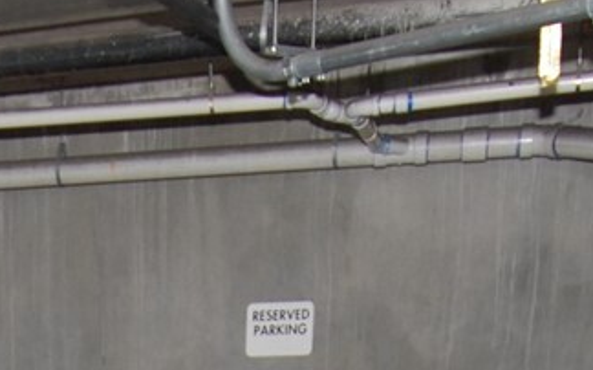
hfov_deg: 20.7
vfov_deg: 10.9
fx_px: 1550
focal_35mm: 96
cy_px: 968
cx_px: -41
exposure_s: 1/60
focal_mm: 12
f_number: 4
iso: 450
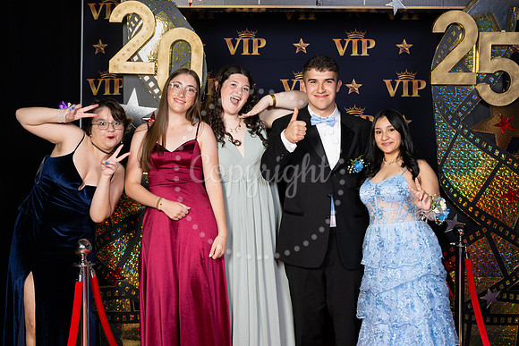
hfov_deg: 36.0
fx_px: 799
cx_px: 253
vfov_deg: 24.5
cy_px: 173
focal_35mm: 55
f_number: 8
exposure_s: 1/100
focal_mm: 53
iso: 400
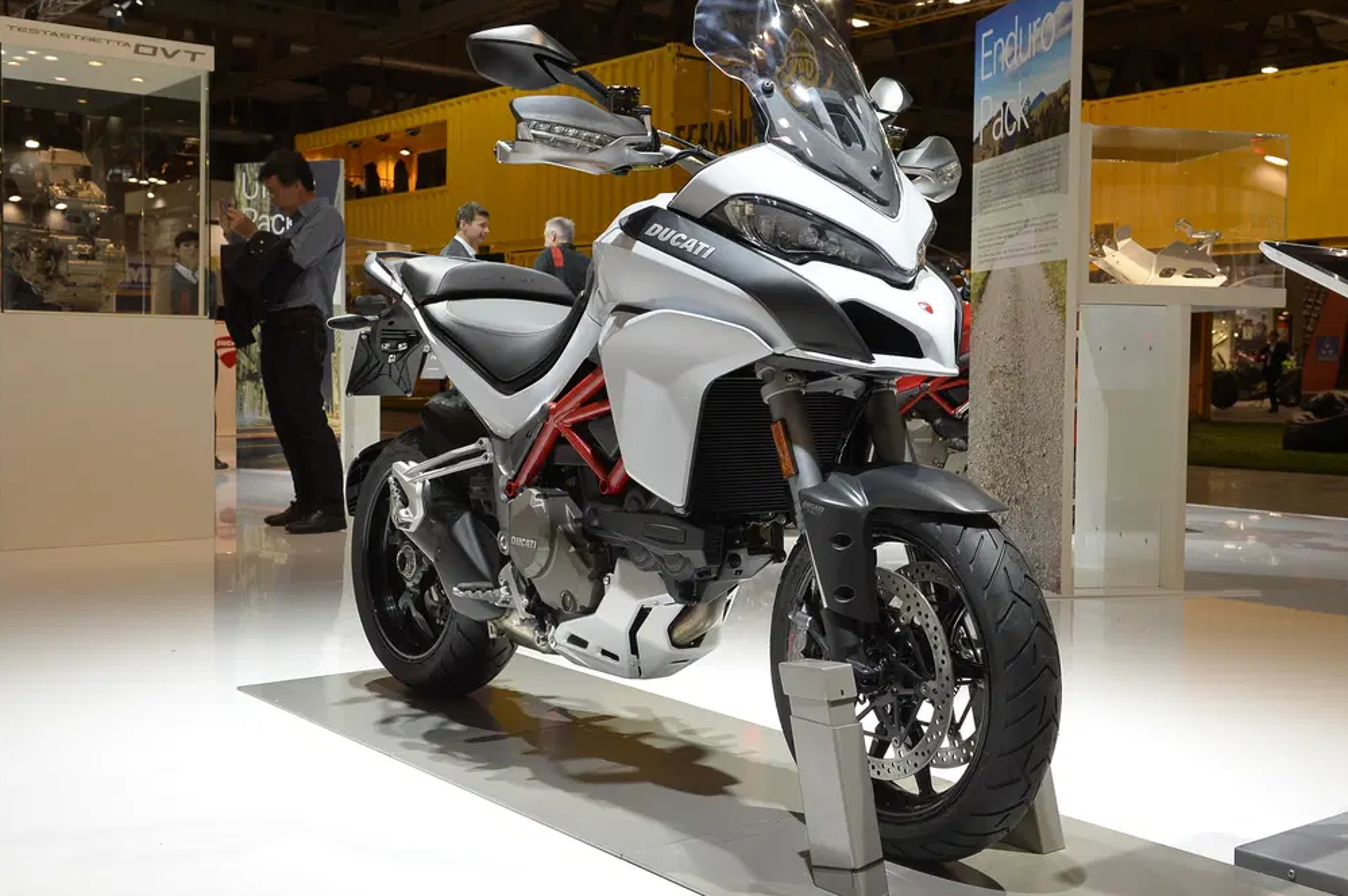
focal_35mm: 42
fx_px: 1571
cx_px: 748
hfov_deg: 46.4
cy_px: 426
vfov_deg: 31.8
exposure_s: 1/160
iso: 800
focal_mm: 35
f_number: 8
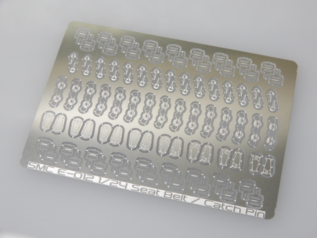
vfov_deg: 22.6
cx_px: 158
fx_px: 595
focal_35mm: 65
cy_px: 119
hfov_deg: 29.8
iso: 320
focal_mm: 11.6
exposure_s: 1/30
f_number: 4.5
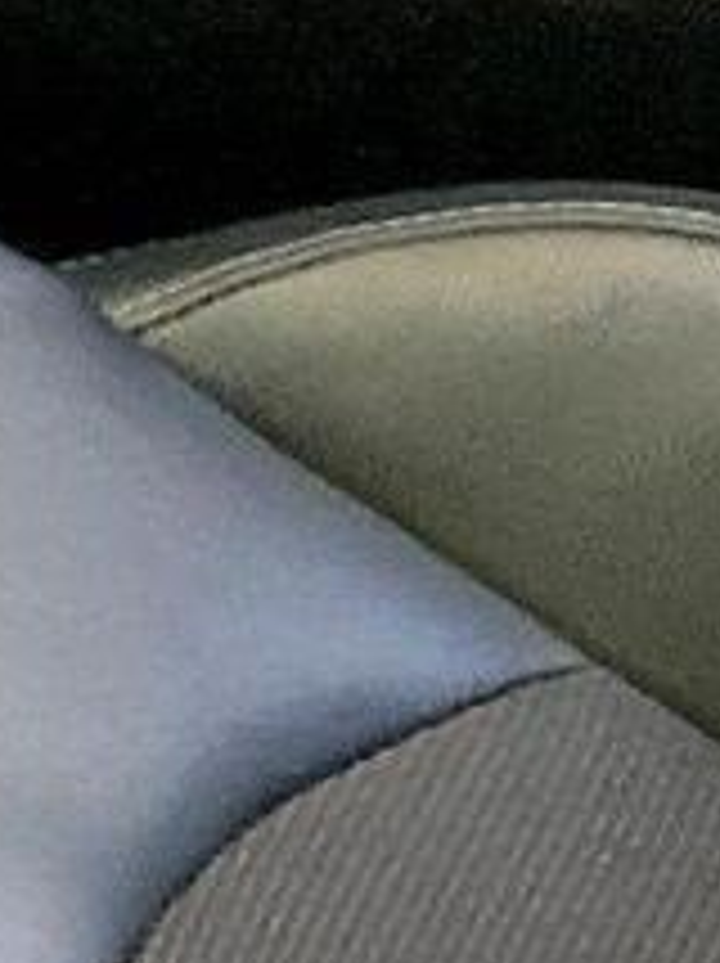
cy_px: 2038
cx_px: -1472
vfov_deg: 8.6
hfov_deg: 6.3
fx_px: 6030
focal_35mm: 217
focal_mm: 3
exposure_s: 1/60
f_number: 1.8
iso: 200
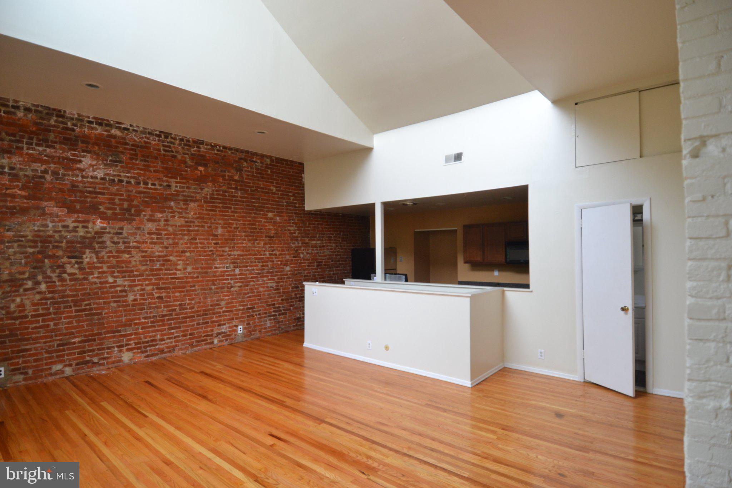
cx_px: 366
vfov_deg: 67.4
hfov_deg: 90.0
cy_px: 244
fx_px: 366
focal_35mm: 18
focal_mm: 12
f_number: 4.5
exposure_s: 1/80
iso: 400
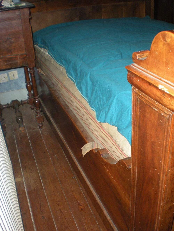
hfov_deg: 37.7
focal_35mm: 38
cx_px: 87
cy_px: 116
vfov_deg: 49.0
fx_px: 255
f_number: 3.1
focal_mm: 6.3
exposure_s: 1/60
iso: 178
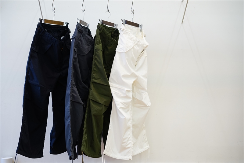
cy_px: 82
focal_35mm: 55
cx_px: 122
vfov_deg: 24.6
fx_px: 373
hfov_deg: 36.3
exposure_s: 1/60
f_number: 4
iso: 640
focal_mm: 55
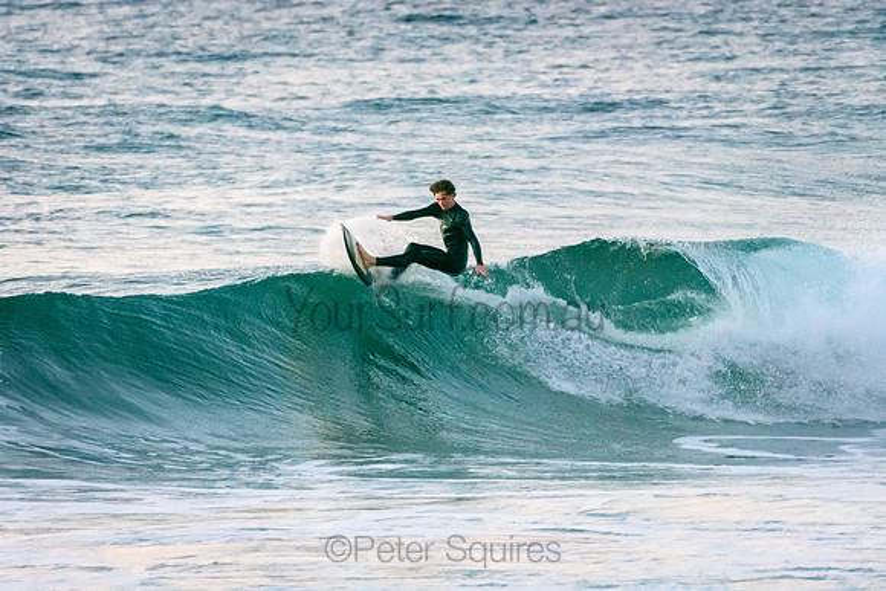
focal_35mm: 750
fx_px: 18462
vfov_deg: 1.8
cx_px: 443
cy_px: 296
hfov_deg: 2.7
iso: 9000
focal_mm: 500
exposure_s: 1/1000
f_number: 5.6
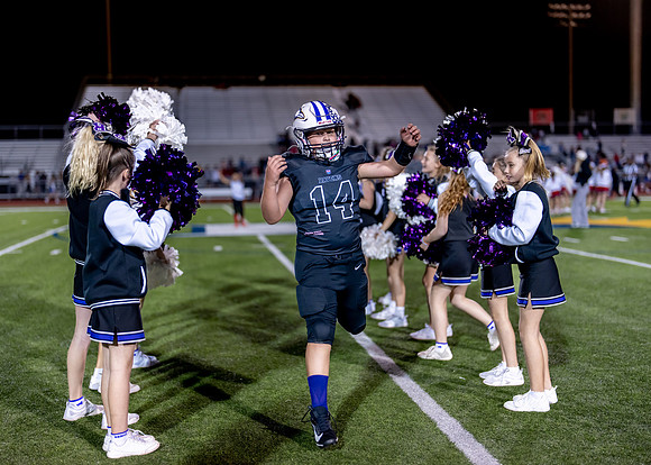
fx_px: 968
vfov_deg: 27.0
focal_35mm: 52
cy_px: 232
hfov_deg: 37.2
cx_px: 326
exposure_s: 1/1000
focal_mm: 50
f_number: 1.2
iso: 500
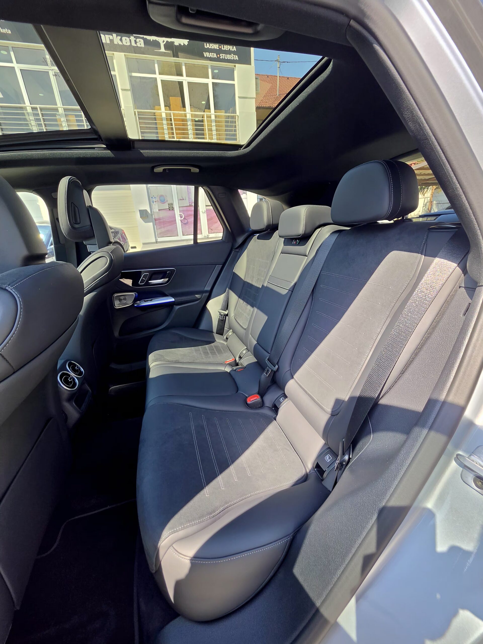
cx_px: 242
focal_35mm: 13
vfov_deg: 106.2
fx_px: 242
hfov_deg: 89.9
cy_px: 322
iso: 20
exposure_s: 1/100
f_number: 1.9
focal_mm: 2.2
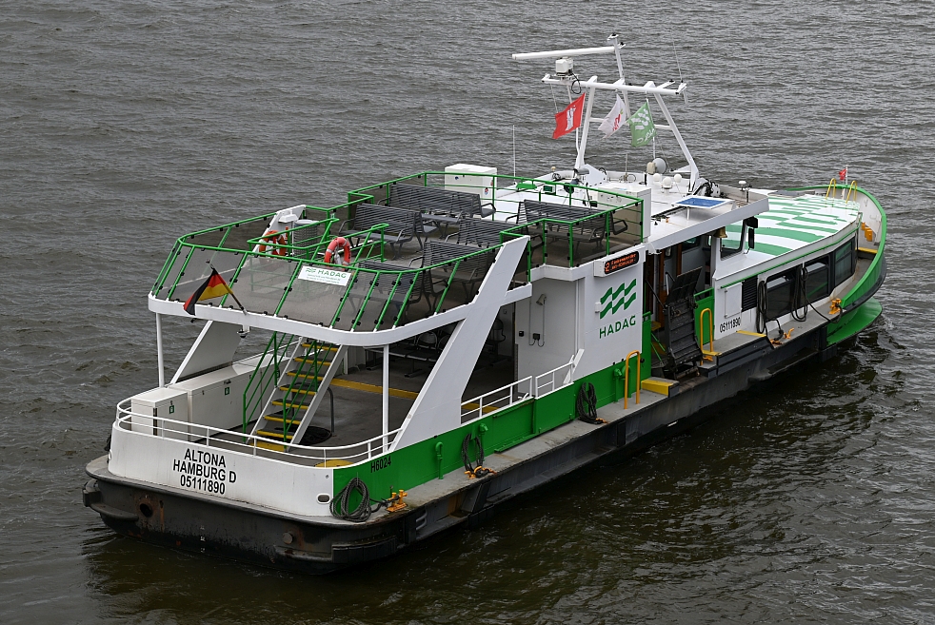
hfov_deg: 27.7
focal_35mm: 73
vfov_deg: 18.7
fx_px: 1898
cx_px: 476
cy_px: 322
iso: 110
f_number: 5.6
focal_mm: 70
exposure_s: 1/500
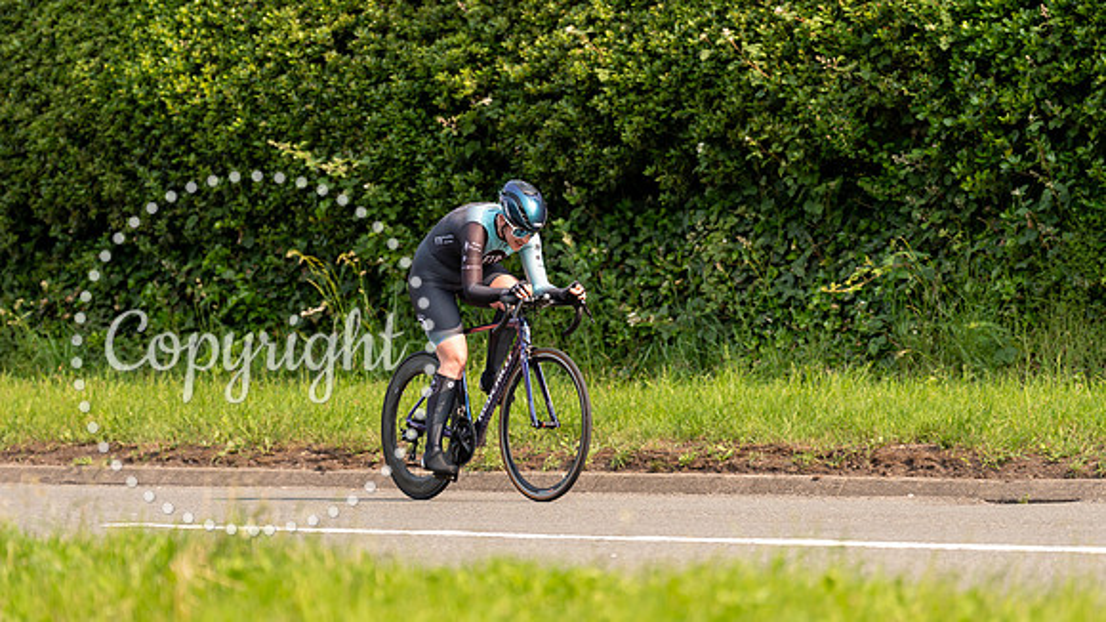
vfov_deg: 4.8
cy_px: 349
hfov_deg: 8.5
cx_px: 490
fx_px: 7412
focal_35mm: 253
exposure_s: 1/1000
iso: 250
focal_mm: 200
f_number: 3.2
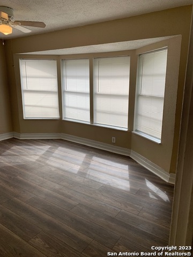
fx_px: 193
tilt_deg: -10.9
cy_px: 128
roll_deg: +0.2
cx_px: 96
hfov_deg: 53.1
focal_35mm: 26
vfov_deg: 67.3
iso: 25
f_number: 1.8
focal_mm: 4.25
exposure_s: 1/481
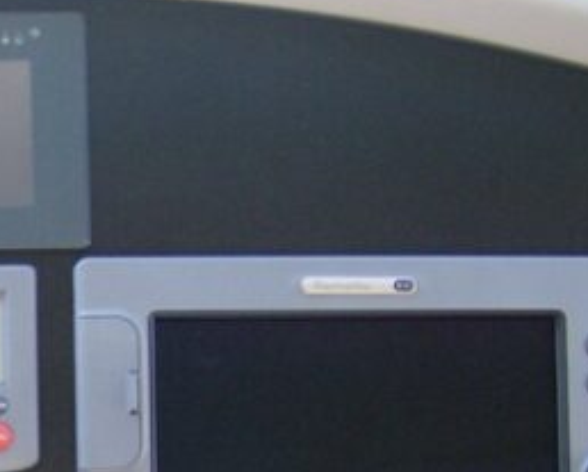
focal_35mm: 105
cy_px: 486
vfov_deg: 14.4
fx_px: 1829
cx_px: -55
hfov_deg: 17.6
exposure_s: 1/69.4
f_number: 2.8
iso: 100
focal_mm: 6
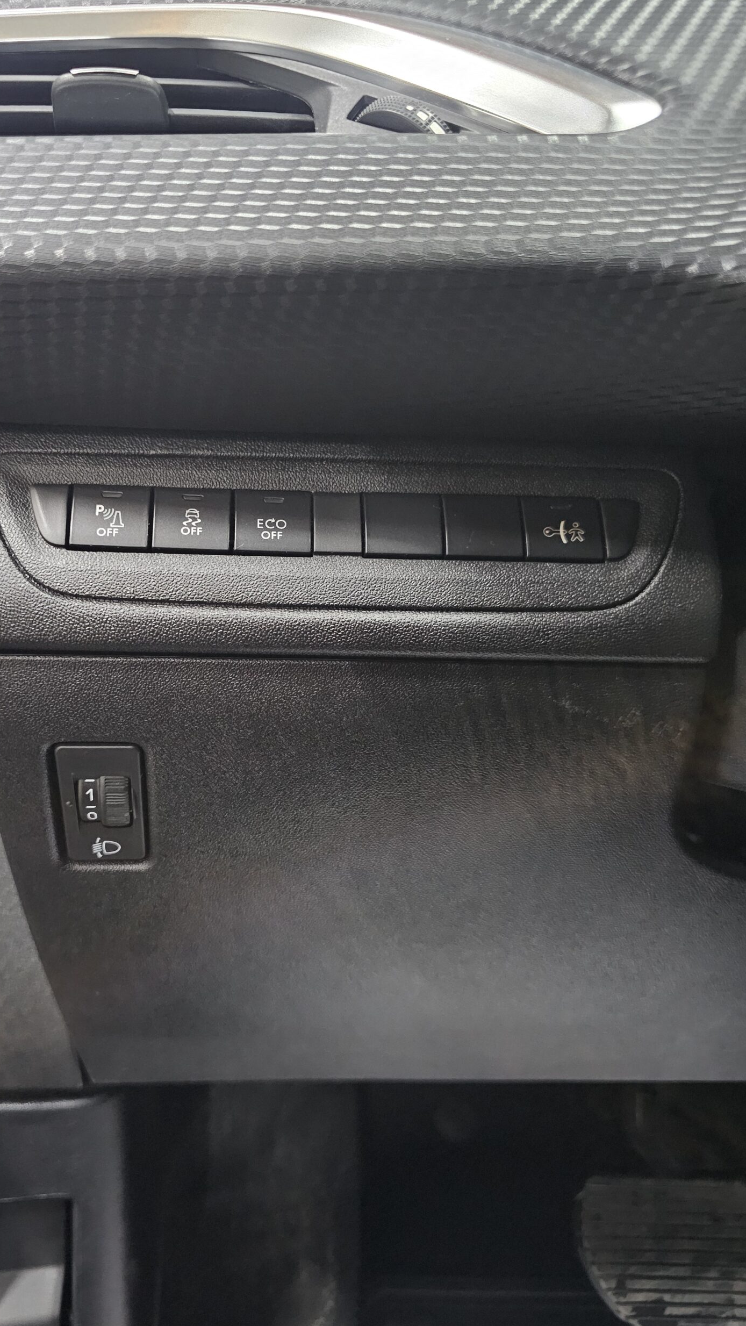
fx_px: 914
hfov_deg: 43.9
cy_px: 677
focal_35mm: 26
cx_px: 259
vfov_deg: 71.9
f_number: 1.7
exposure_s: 1/15
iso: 1600
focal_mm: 6.3
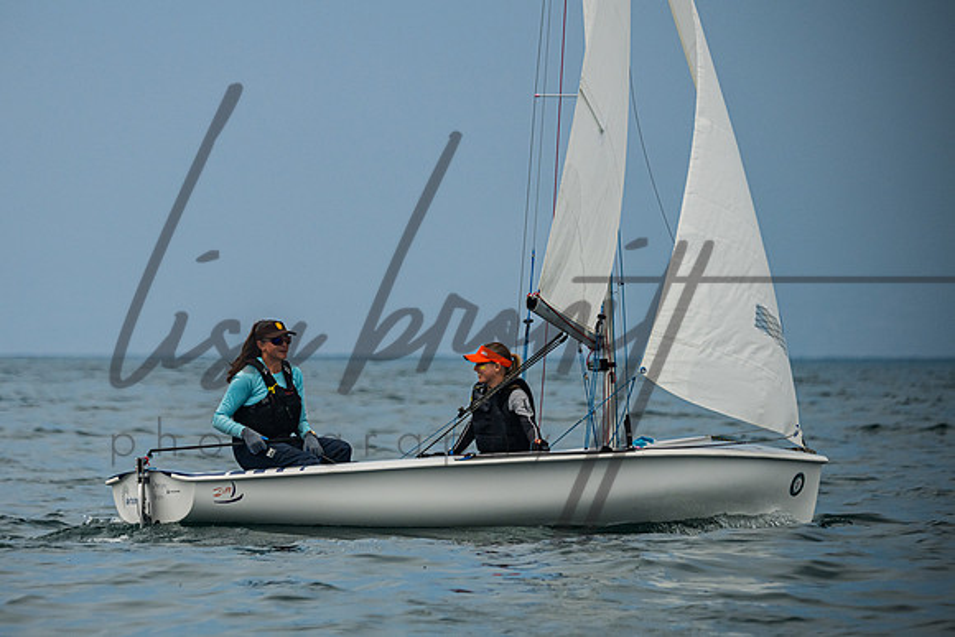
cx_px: 309
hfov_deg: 6.9
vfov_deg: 4.6
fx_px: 7940
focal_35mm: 299
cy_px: 295
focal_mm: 220
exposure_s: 1/3200
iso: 320
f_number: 5
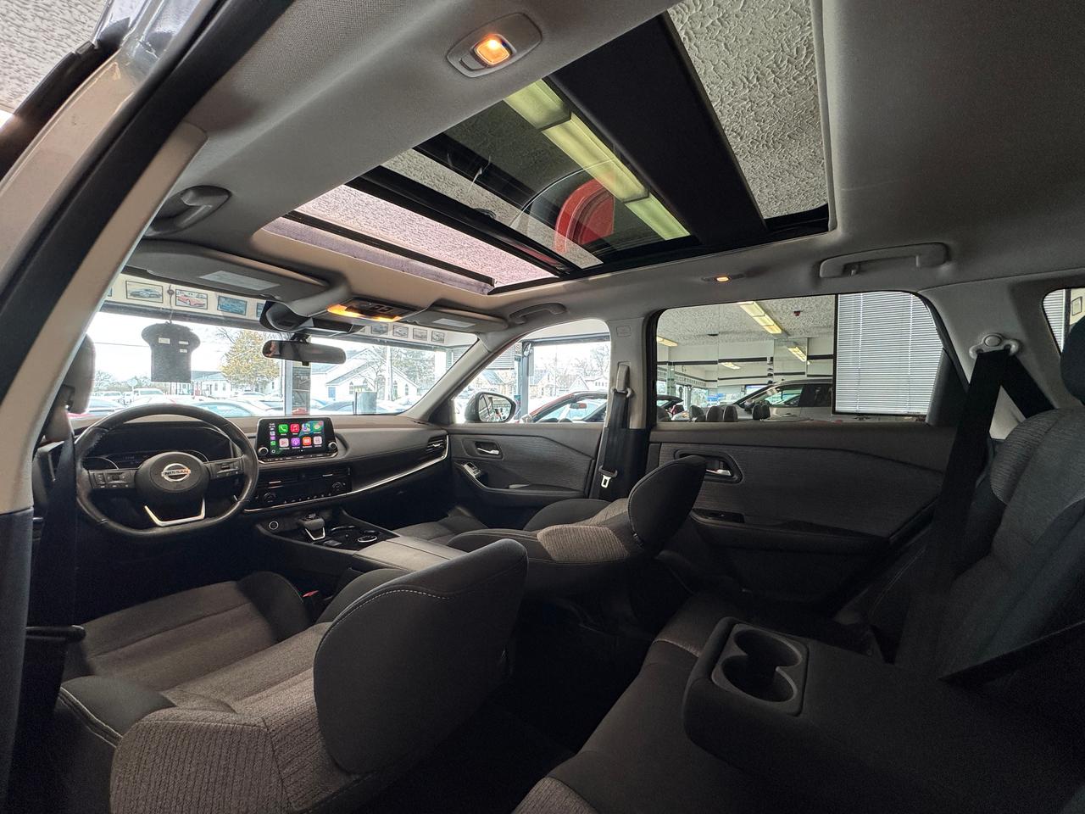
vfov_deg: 85.7
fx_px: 439
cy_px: 407
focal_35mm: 14
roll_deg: -1.2
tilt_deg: -0.9
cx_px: 542
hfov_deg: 102.1
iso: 320
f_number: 2.2
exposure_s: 1/120
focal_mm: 2.22
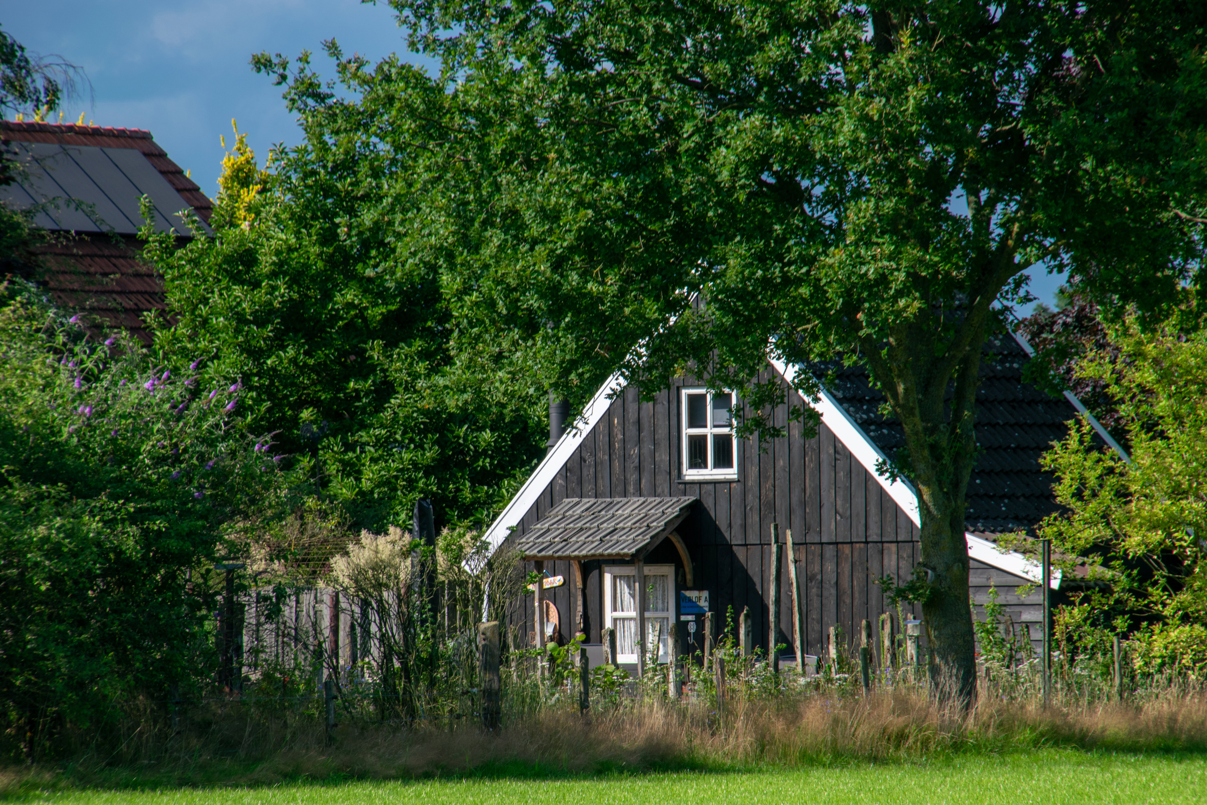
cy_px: 402
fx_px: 11063
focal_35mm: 330
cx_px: 604
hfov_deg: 6.2
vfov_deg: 4.2
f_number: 11
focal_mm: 220
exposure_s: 1/160
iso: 100
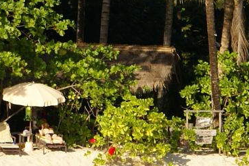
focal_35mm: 612
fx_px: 4234
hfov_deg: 3.4
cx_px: -133
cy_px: -91
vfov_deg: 2.2
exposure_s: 1/160
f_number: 9
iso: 100
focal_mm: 75
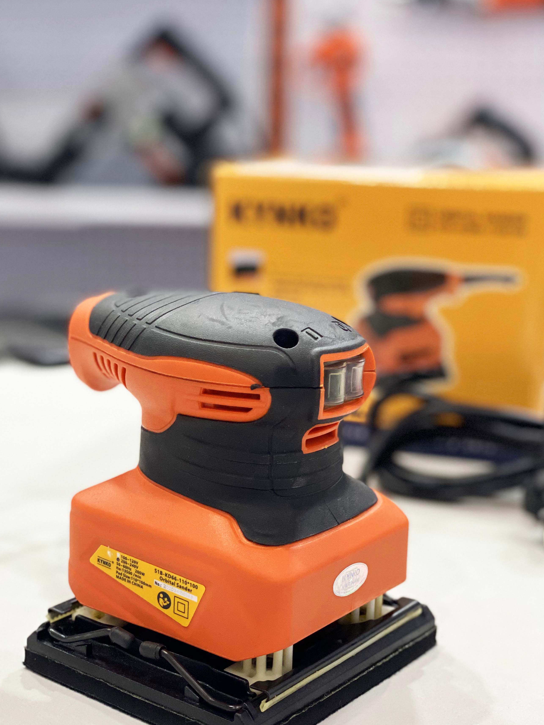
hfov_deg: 24.0
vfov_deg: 31.7
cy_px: 389
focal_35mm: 61
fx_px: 1278
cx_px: 252
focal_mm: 6
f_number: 2
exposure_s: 1/100
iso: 250
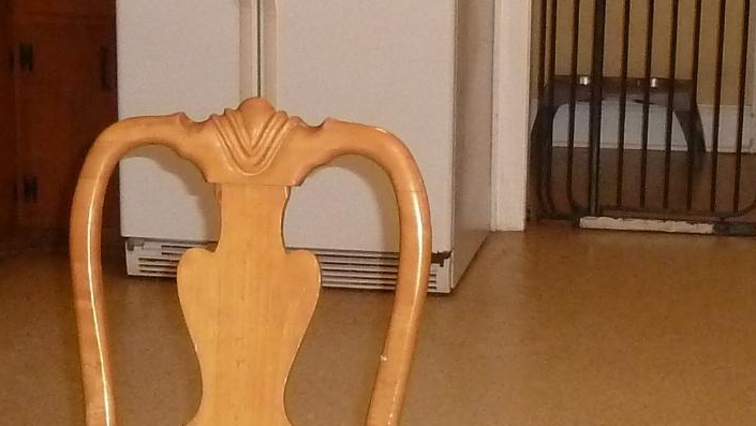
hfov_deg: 20.7
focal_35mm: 103
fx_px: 2065
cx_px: 330
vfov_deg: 11.7
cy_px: 303
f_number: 3.3
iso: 320
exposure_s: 1/30
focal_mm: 4.1
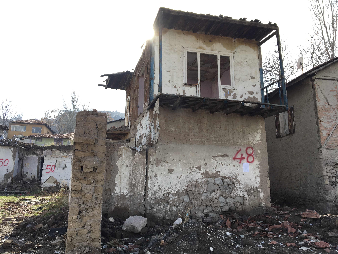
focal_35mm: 29
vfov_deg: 48.2
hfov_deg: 61.7
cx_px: 169
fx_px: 283
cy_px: 127
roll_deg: +0.2
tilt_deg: +14.9
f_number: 2.2
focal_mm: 4.15
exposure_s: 1/527
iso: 25
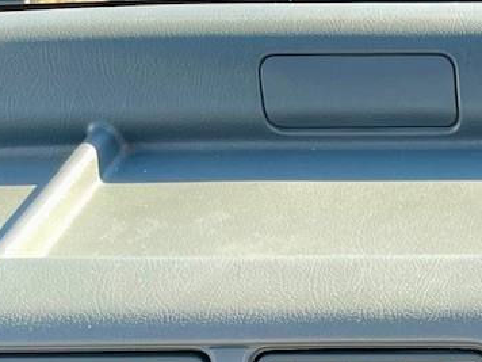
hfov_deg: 18.5
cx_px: 785
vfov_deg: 15.1
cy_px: 552
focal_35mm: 90
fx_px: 1253
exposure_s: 1/121
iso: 50
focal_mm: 5.1
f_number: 1.6
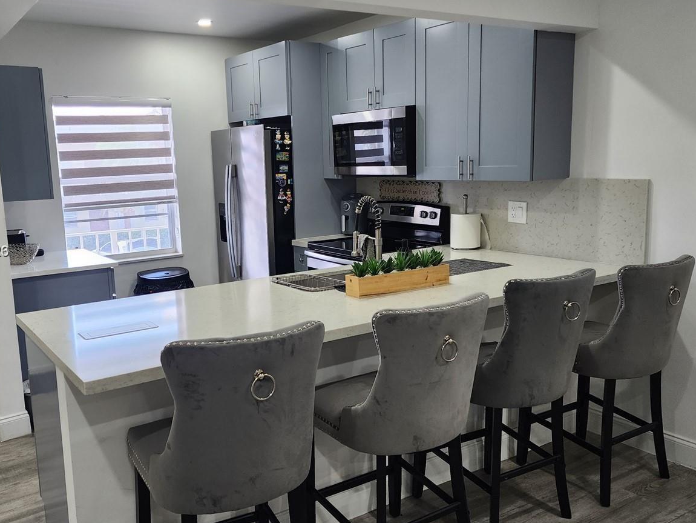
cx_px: 304
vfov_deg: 44.2
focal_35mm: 32
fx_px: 644
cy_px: 252
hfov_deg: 56.6
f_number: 1.8
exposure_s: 1/120
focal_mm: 6.4
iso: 160
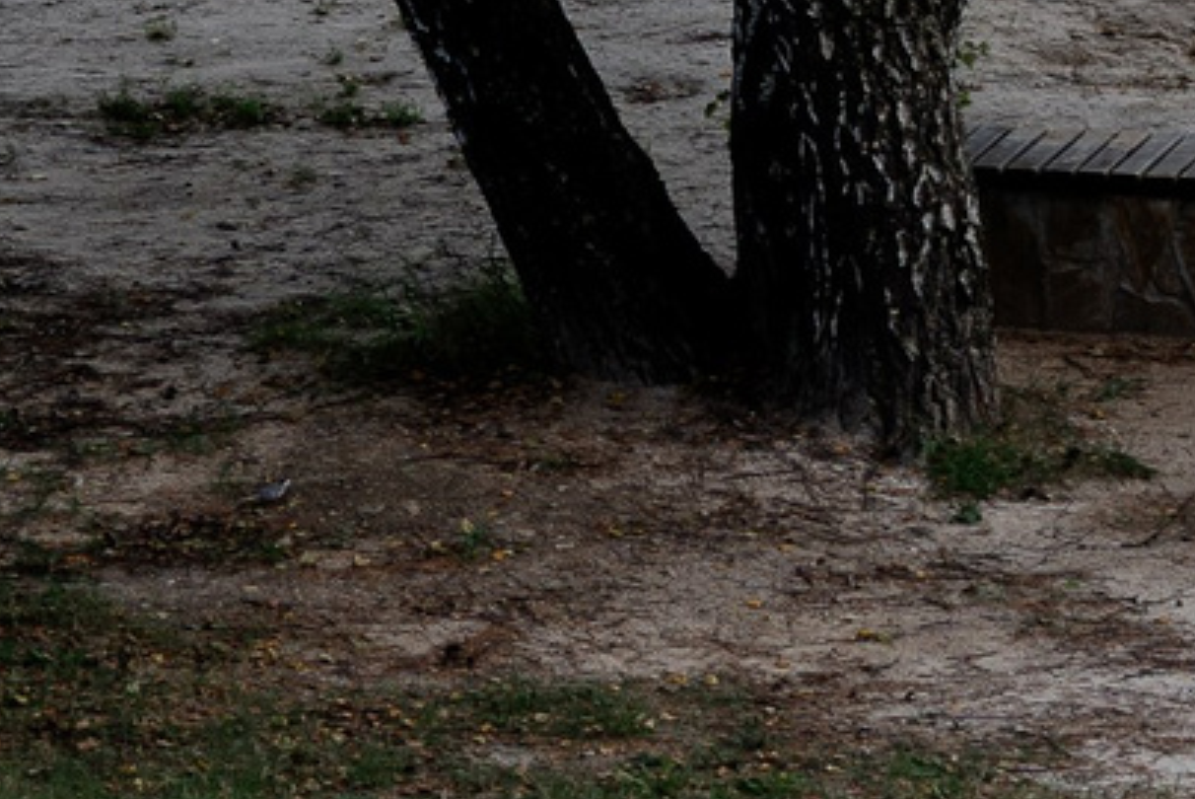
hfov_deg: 5.1
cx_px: 2130
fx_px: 13254
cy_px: -1466
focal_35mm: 399
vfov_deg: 3.4
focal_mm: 63
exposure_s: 1/250
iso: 100
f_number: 3.2
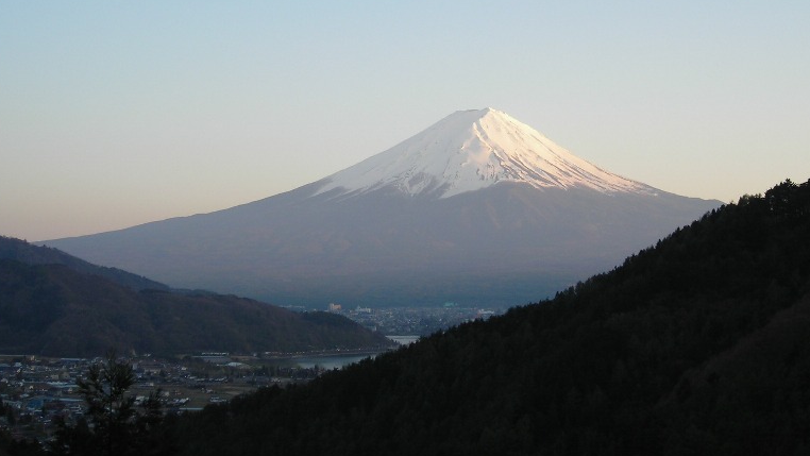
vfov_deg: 20.0
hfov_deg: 34.7
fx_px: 1289
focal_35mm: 60
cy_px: 172
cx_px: 494
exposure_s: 1/117
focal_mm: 6.8
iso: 50
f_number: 3.3
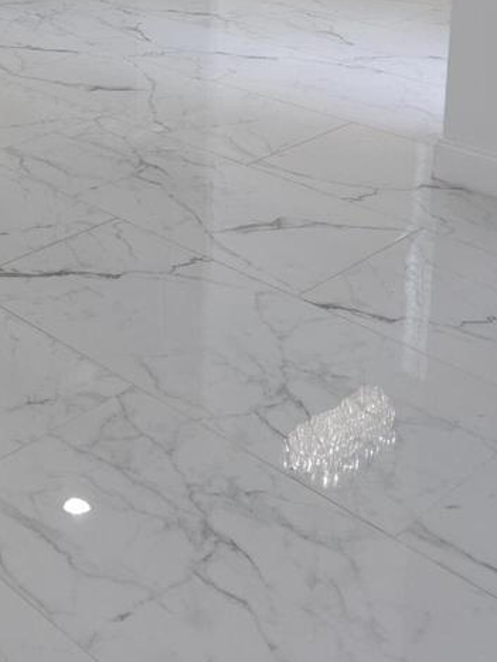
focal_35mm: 59
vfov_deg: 29.8
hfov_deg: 23.0
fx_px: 1129
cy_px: -47
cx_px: -78
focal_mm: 6.4
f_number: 1.8
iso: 50
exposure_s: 1/60
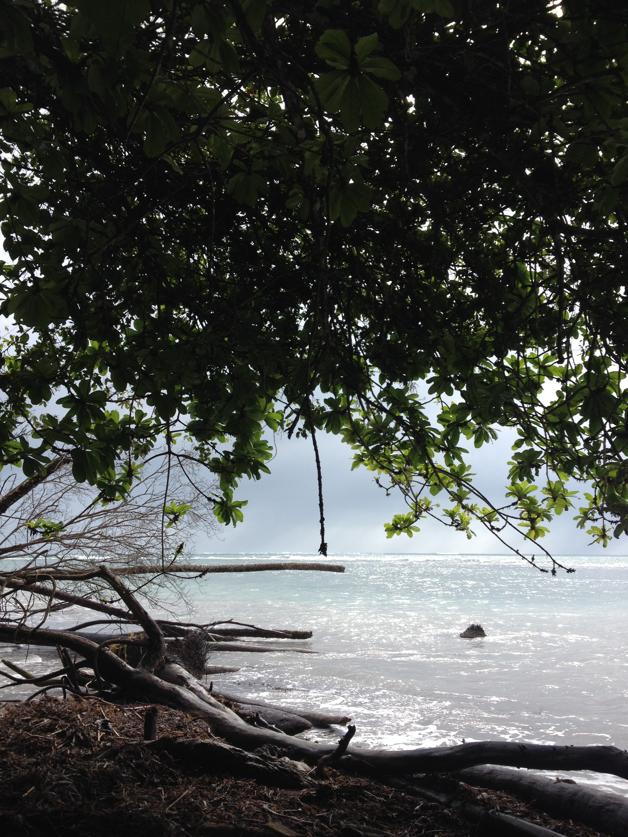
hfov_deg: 40.7
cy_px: 418
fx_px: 847
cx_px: 314
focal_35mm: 35
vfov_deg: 52.6
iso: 50
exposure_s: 1/690
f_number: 2.4
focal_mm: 4.28
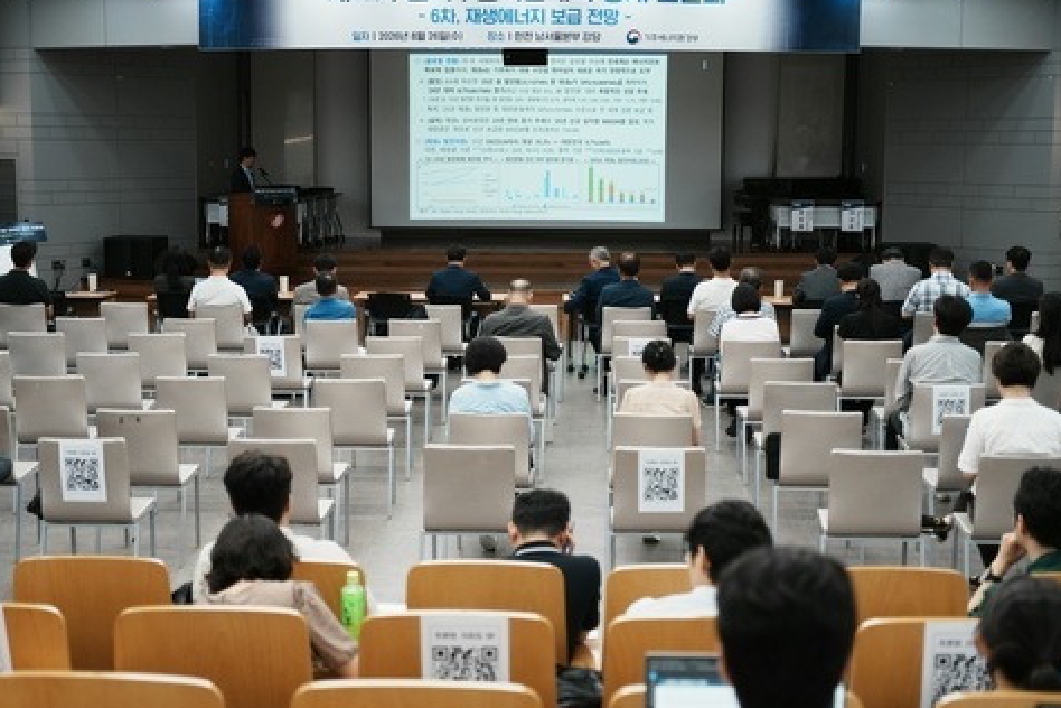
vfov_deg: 25.5
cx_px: 522
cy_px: 369
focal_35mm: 53
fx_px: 1562
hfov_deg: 37.5
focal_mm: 40
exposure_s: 1/400
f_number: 2.5
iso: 800
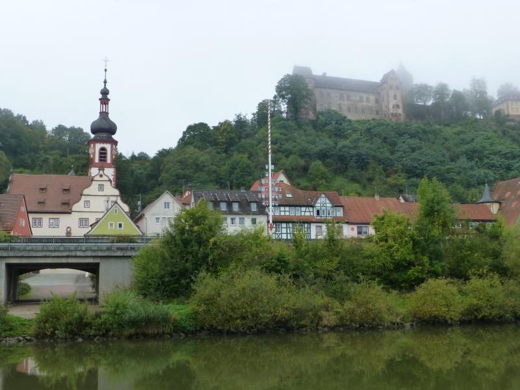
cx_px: 260
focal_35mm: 41
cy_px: 195
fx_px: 616
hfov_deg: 45.8
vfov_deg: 35.1
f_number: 3.9
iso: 160
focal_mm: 7.4
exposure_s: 1/125
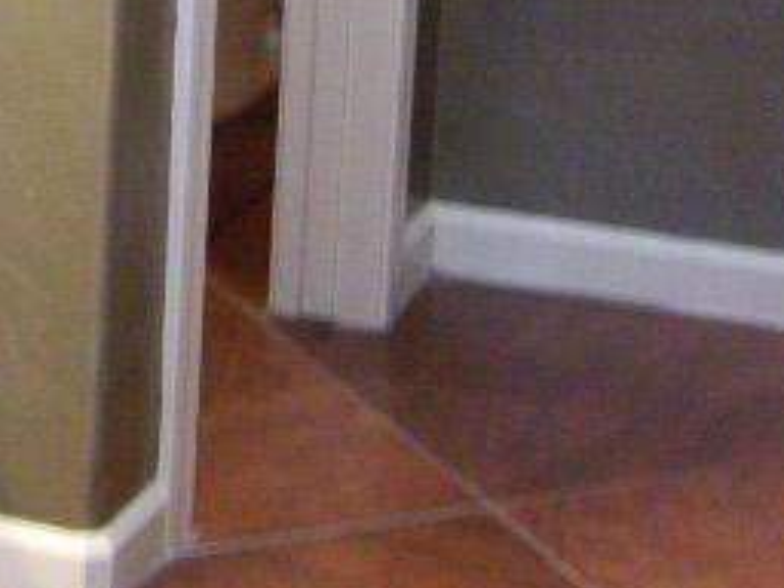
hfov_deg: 12.8
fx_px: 3443
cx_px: -3
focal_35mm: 152
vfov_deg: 9.3
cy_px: -469
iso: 400
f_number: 2.8
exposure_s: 1/13
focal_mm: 7.9
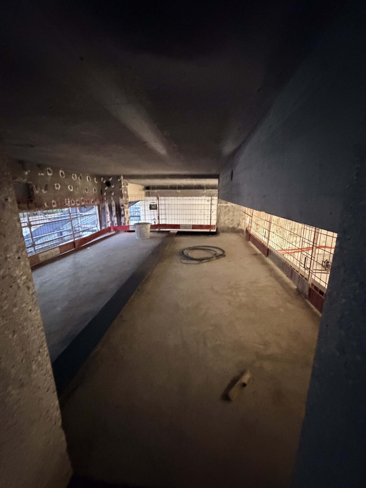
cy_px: 244
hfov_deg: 85.7
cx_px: 183
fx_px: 197
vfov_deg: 102.1
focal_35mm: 14
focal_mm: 2.22
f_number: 2.2
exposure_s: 1/33
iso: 1600
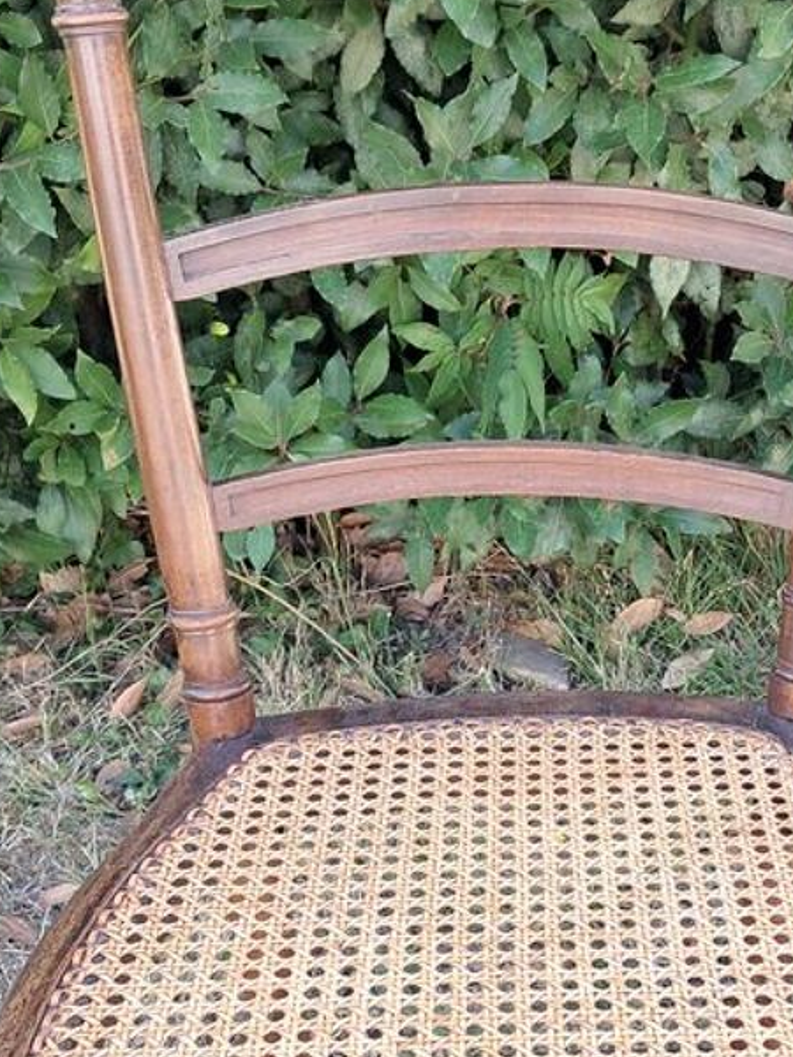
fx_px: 1833
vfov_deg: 31.6
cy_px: 799
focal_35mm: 60
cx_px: 573
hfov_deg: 24.2
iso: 50
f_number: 1.8
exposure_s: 1/50
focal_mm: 4
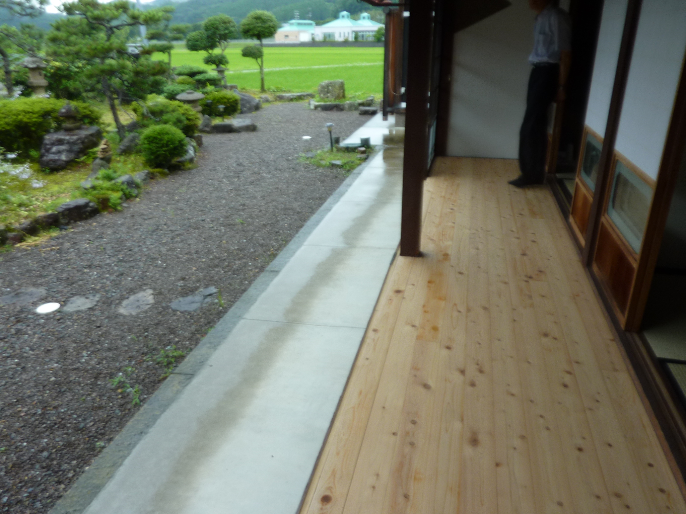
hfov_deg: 69.4
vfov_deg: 54.9
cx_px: 343
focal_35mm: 25
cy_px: 257
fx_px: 495
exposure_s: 1/60
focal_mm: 4.1
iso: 80
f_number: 3.3
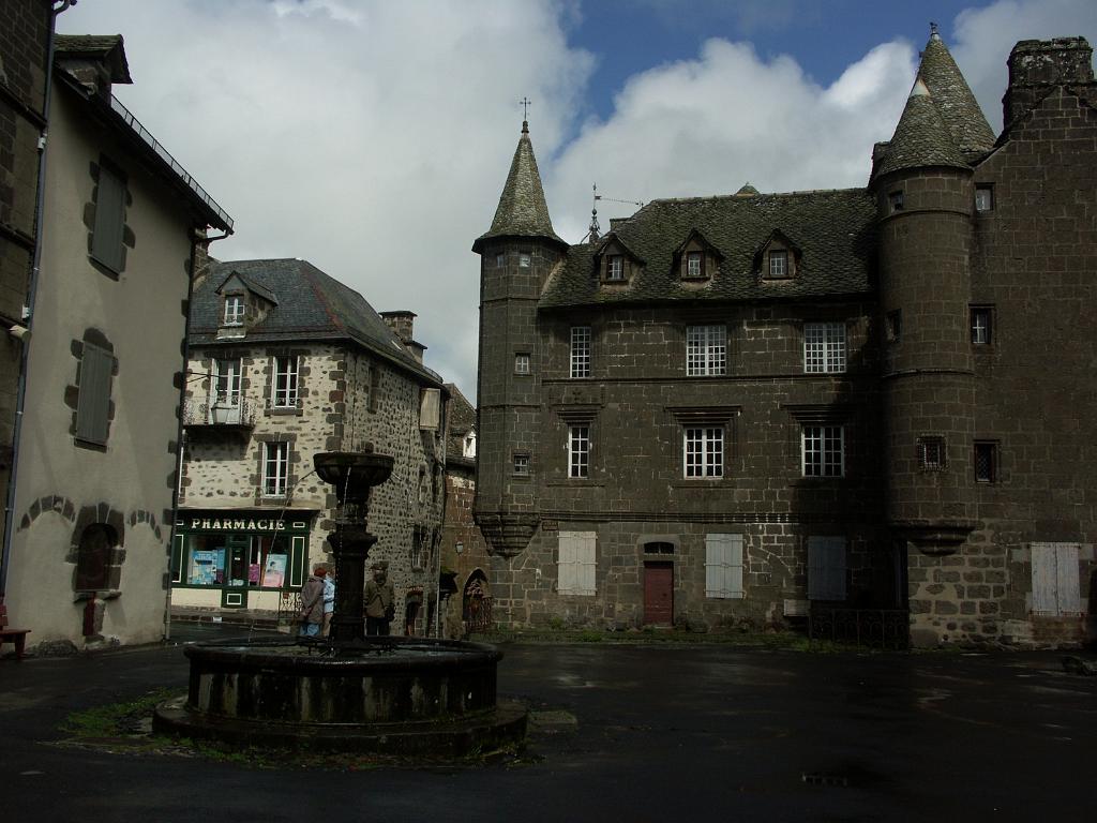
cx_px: 548
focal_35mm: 33
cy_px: 412
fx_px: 1046
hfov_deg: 55.4
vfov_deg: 42.9
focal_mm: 8.59
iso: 64
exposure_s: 1/500
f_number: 9
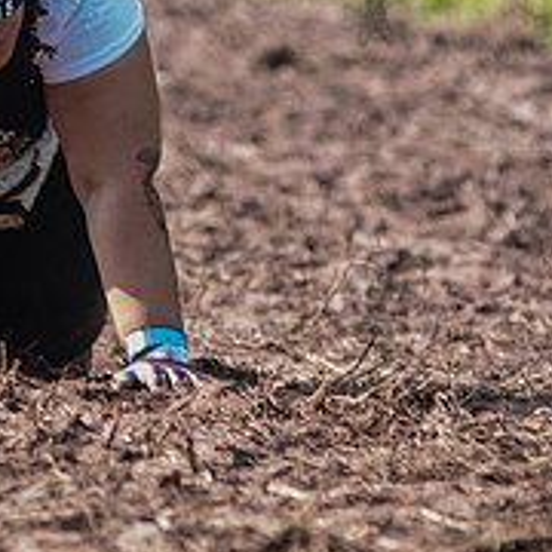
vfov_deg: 2.3
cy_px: 164
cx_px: -58
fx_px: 13603
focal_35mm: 754
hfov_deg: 2.3
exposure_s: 1/200
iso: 250
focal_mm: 185
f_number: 4.5
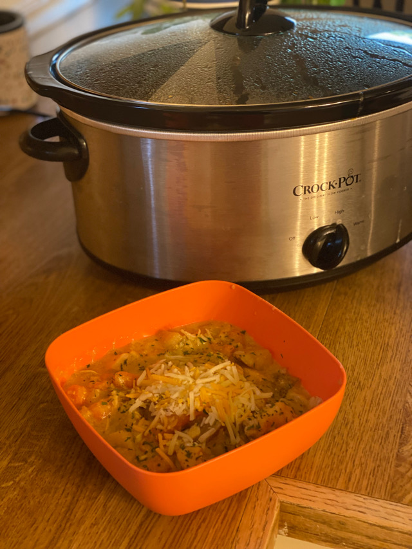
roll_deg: +0.8
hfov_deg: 28.0
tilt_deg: -32.6
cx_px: 206
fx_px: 825
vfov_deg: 36.8
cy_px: 274
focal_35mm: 52
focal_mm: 6
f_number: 2
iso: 320
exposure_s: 1/30
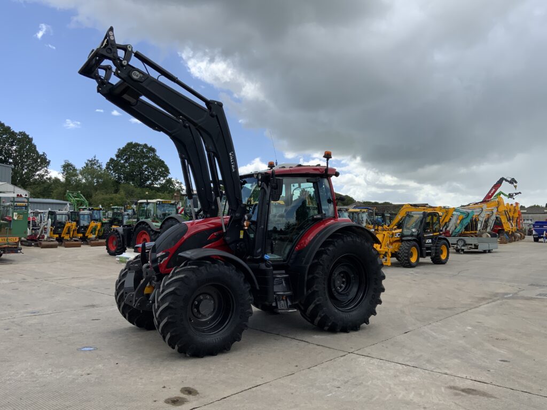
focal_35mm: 29
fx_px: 458
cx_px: 274
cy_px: 205
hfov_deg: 61.7
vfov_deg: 48.2
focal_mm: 3
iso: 16
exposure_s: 1/1412
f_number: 1.8
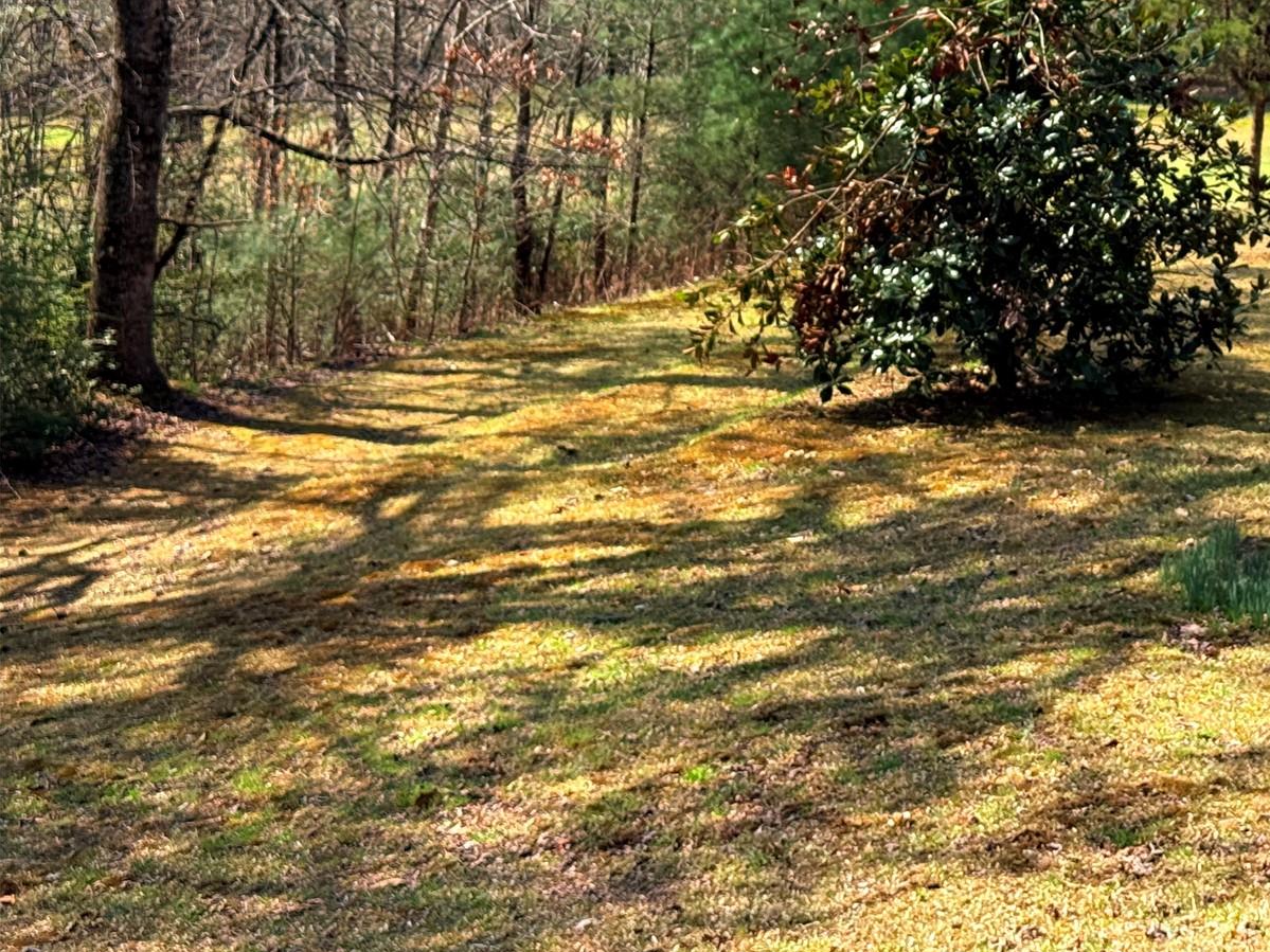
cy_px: 202
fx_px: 3008
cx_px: 1084
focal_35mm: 82
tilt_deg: -6.7
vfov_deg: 17.8
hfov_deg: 23.4
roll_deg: -3.0
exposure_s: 1/1838
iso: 100
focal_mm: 6.76
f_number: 1.78
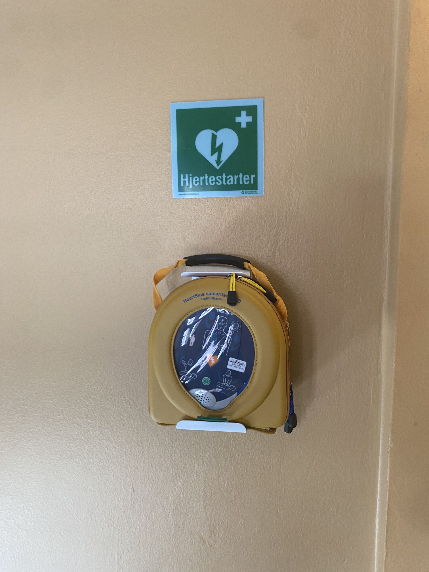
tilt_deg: -6.3
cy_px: 286
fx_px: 430
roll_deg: +1.1
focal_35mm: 26
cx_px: 214
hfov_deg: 53.1
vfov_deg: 67.3
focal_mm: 4.25
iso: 125
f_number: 1.8
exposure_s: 1/50
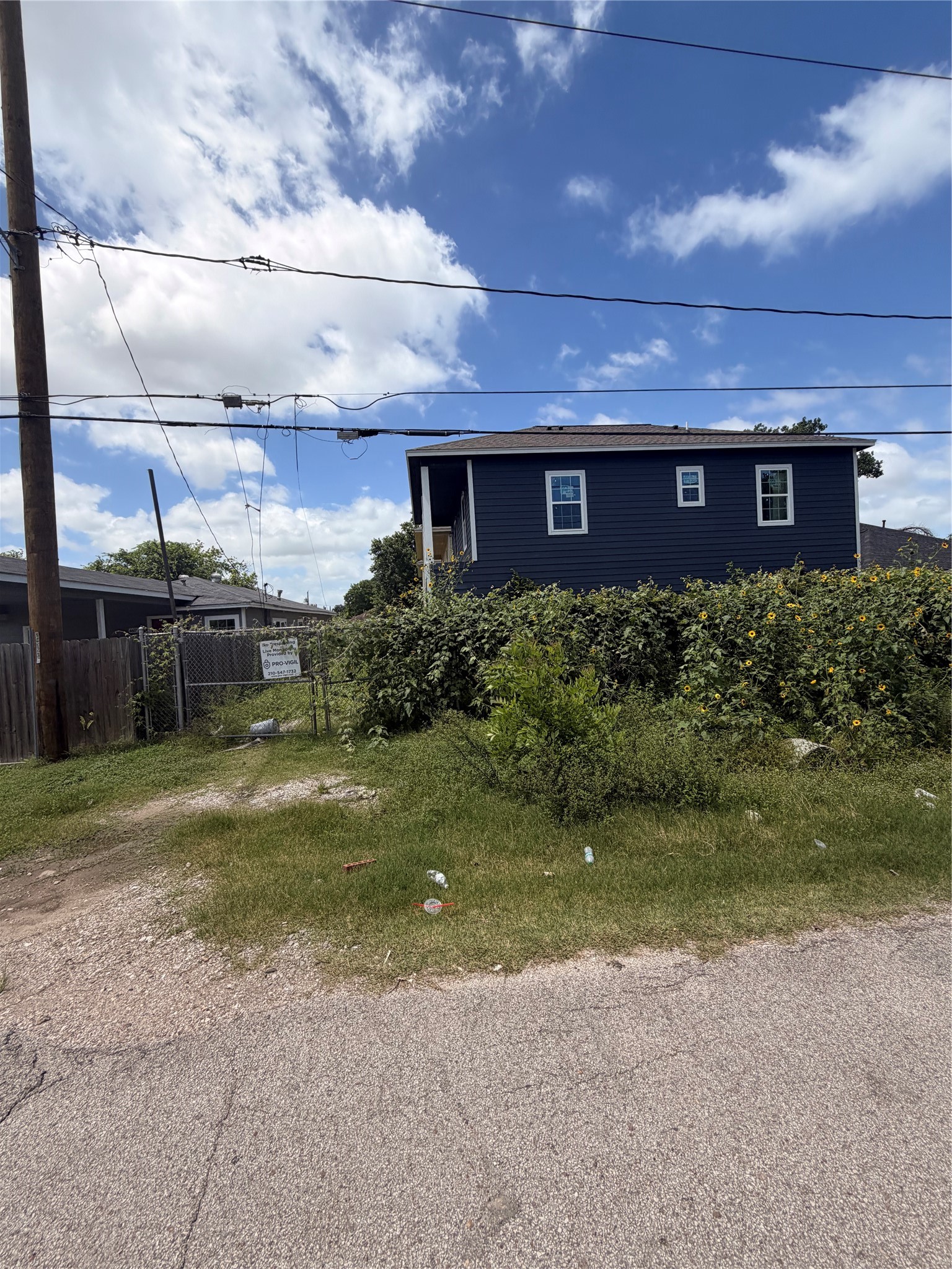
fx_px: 513
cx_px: 476
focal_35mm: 14
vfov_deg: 102.1
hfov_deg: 85.7
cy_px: 634
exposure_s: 1/1211
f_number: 2.2
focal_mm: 2.22
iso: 25
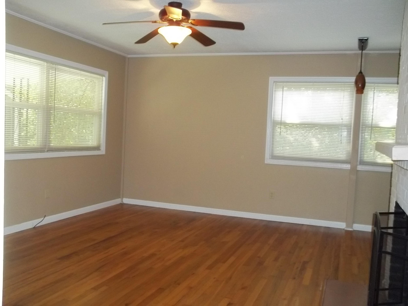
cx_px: 204
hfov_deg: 55.4
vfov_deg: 42.9
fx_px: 389
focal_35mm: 33
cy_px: 153
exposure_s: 1/30
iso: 320
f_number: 3.3
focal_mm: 5.9
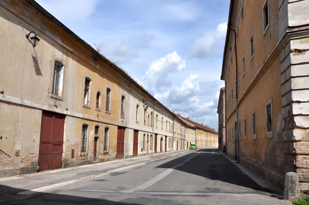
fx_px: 283
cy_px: 102
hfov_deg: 57.3
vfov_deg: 39.9
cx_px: 154
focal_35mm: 33
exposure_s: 1/200
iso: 400
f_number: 14
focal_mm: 22
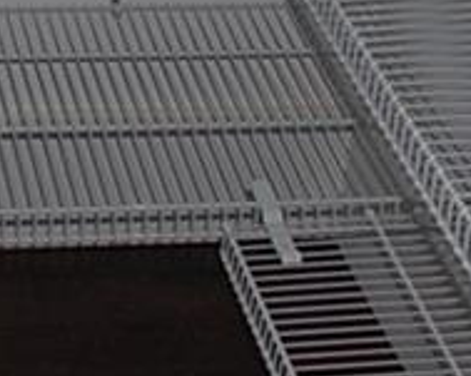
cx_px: -304
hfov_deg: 13.0
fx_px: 1909
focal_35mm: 137
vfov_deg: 10.4
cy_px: -366
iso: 400
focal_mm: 18
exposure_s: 1/60
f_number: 3.5
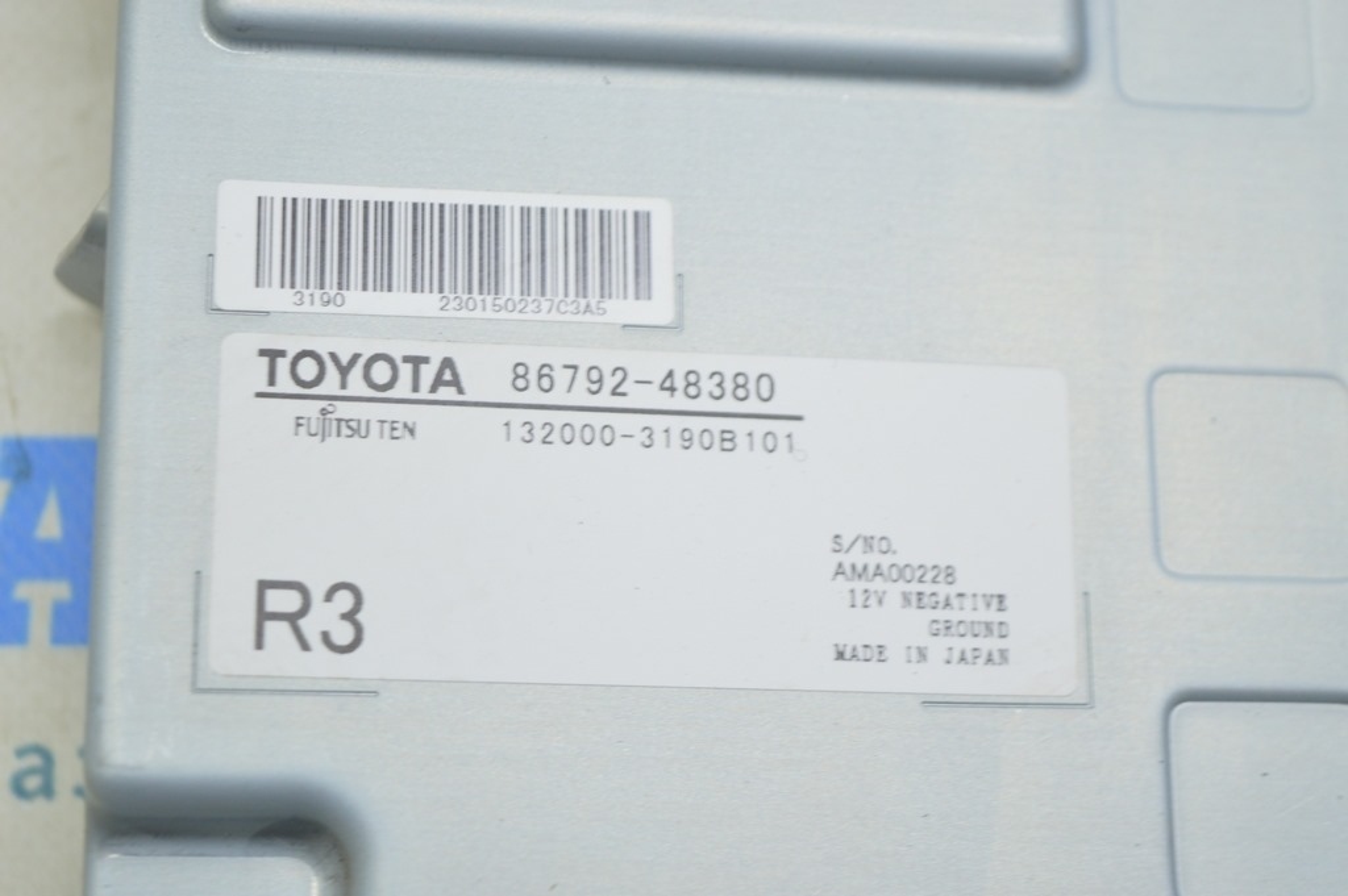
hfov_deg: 28.1
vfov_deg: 18.9
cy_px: 448
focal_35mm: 72
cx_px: 674
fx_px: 2694
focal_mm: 48
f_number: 5.6
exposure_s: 1/20
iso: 400
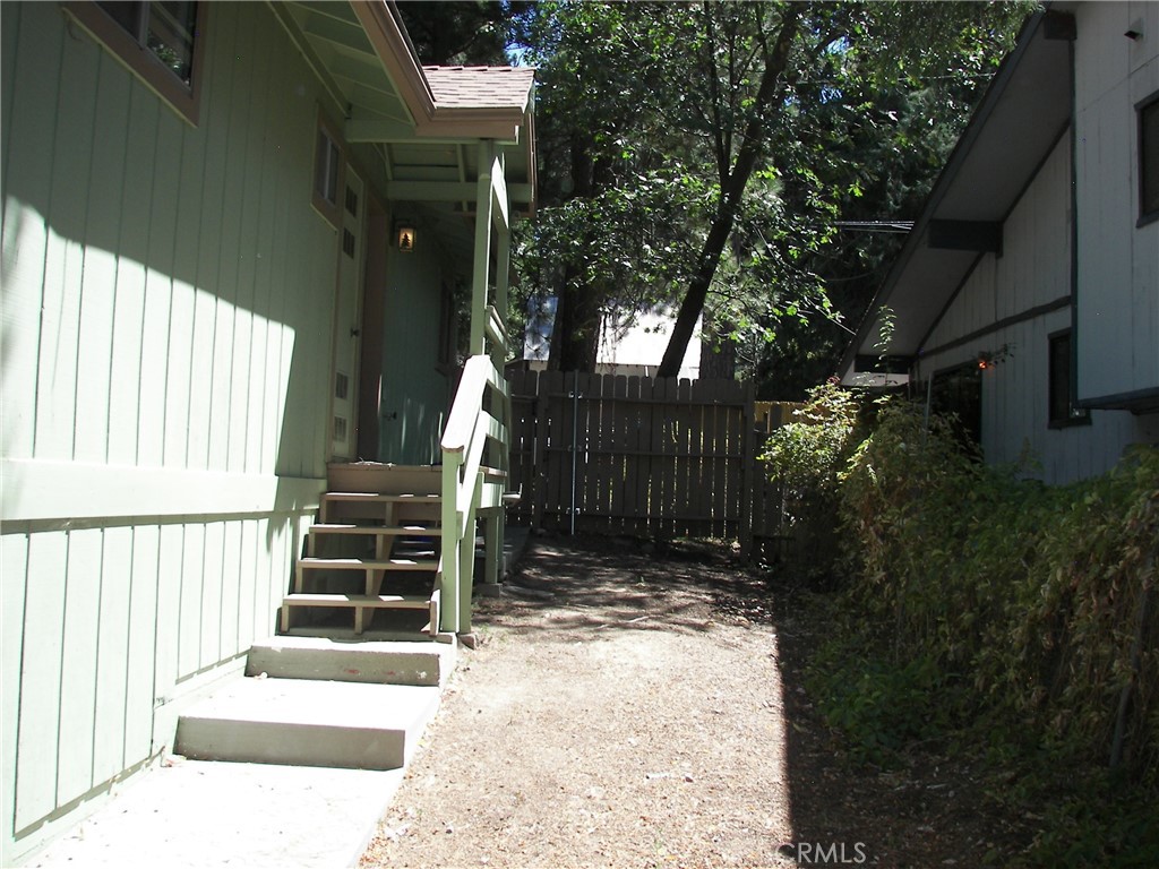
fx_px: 1205
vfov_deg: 39.7
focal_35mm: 36
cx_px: 580
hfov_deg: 51.4
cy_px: 434
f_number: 2.8
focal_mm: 6
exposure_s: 1/320
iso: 50
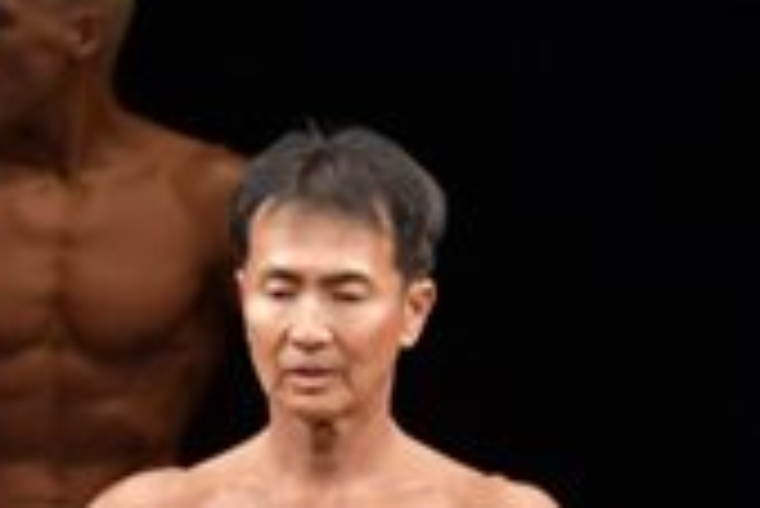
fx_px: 24678
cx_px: -407
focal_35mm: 1168
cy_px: 1020
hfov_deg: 1.8
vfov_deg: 1.2
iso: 3200
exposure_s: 1/400
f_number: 5.6
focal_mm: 170
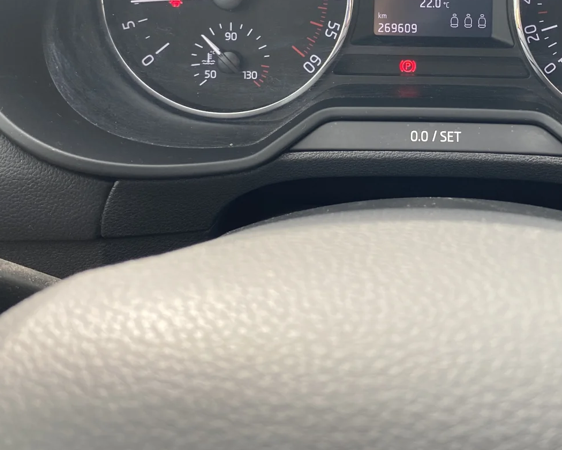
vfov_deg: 29.2
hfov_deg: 36.4
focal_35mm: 50
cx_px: 430
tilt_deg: -27.2
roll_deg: +0.5
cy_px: 56
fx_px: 832
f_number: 1.8
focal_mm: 4.25
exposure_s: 1/121
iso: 40
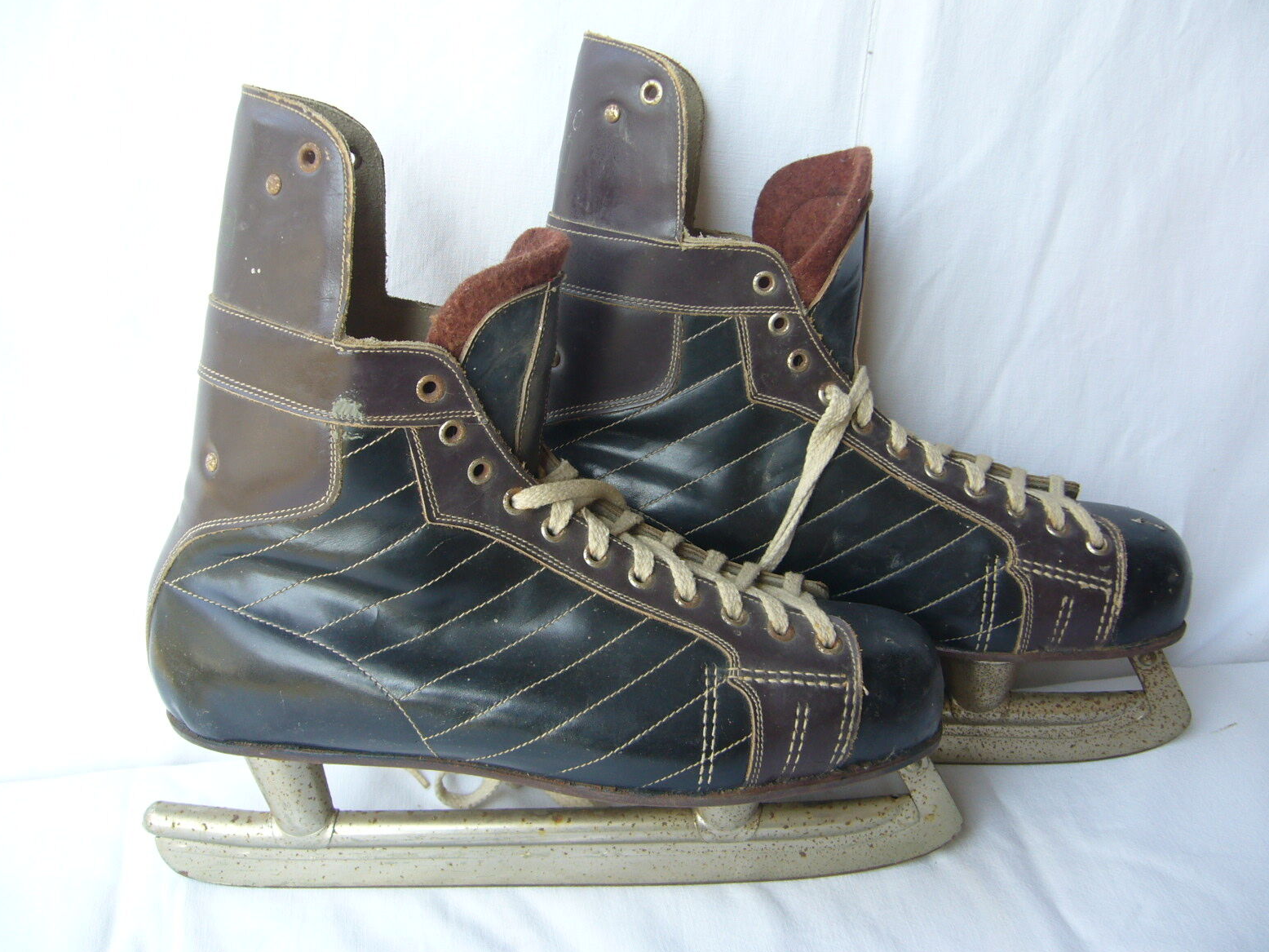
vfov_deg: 39.7
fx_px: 1320
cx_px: 629
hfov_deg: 51.4
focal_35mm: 36
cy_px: 479
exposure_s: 1/60
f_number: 2.8
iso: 80
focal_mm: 5.8
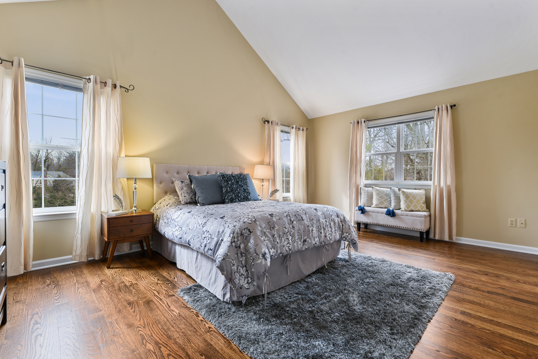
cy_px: 180
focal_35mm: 16
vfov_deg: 73.7
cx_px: 269
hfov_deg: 96.7
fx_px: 239
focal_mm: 16
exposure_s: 1/4
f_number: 8
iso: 125
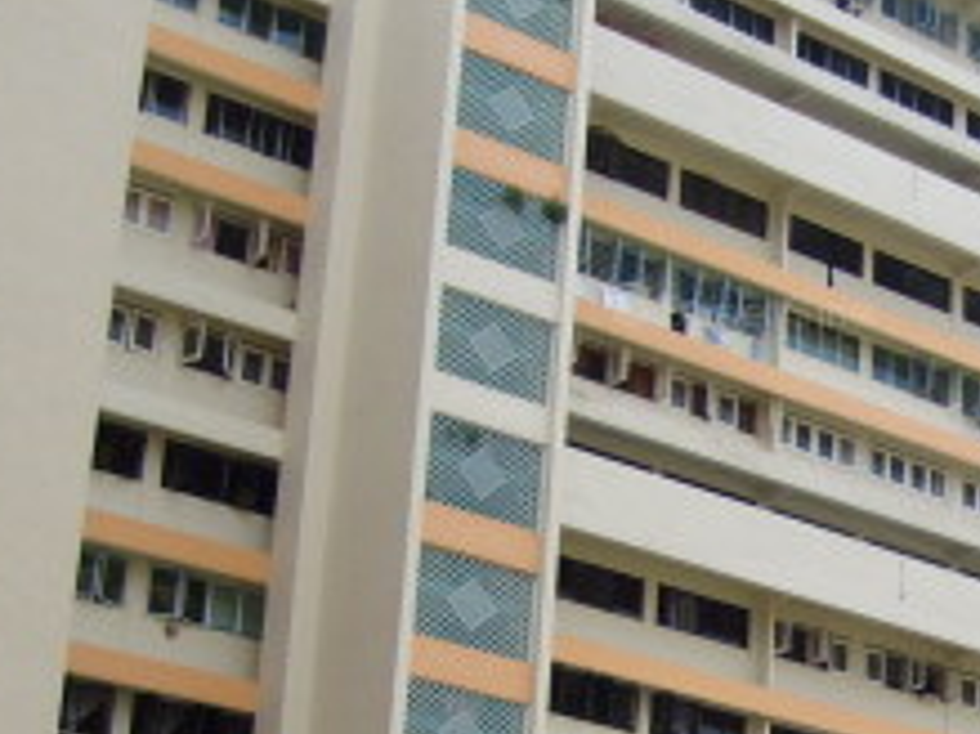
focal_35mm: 88
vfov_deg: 16.4
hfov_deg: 21.6
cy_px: 765
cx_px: 949
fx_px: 2490
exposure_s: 1/180
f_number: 7.1
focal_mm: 5.8
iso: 80
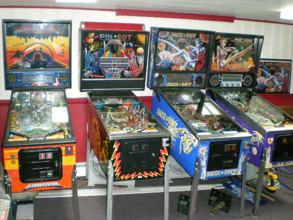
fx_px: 322
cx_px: 146
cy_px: 110
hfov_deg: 49.0
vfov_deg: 37.7
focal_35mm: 38
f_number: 3.1
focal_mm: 6.3
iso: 452
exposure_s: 1/33.7
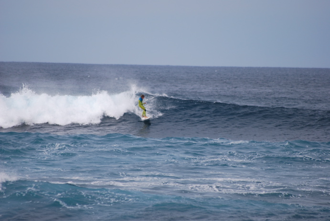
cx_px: 165
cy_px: 110
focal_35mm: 450
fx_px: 4131
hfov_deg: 4.6
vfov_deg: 3.1
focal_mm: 300
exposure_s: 1/800
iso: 200
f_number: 5.6
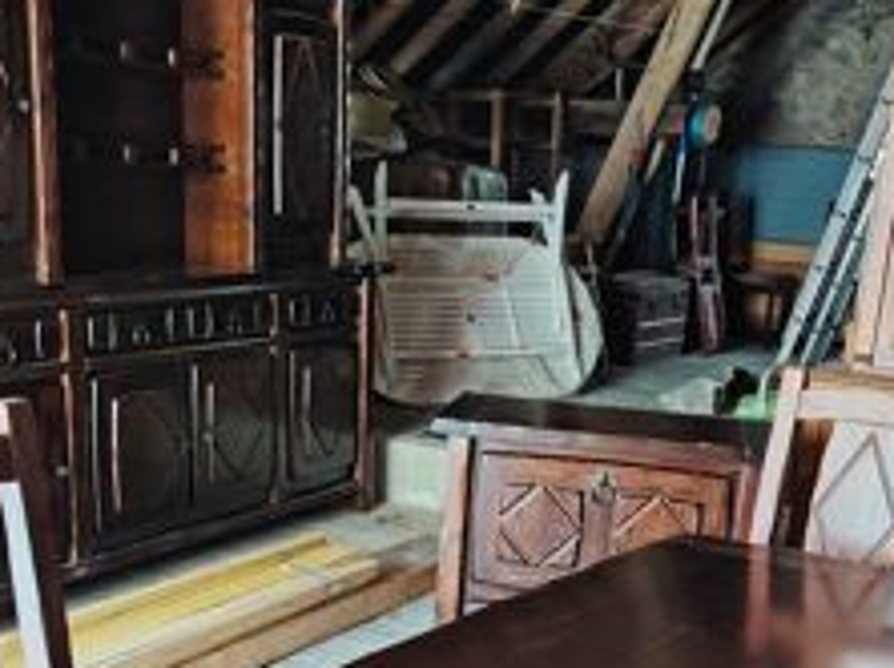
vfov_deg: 26.8
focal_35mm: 52
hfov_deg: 36.9
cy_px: 632
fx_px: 1342
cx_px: 455
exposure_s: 1/25
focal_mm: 5.25
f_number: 1.75
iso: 497
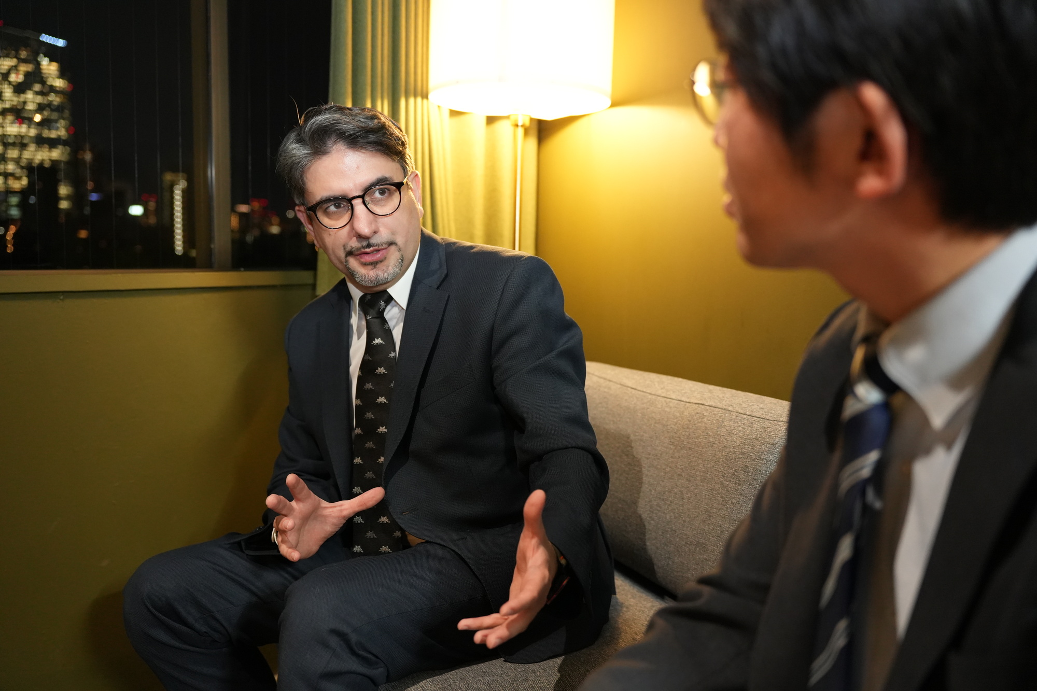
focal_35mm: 33
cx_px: 518
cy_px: 346
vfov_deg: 39.7
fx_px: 956
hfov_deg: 56.9
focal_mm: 33.2
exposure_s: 1/60
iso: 4000
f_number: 2.8
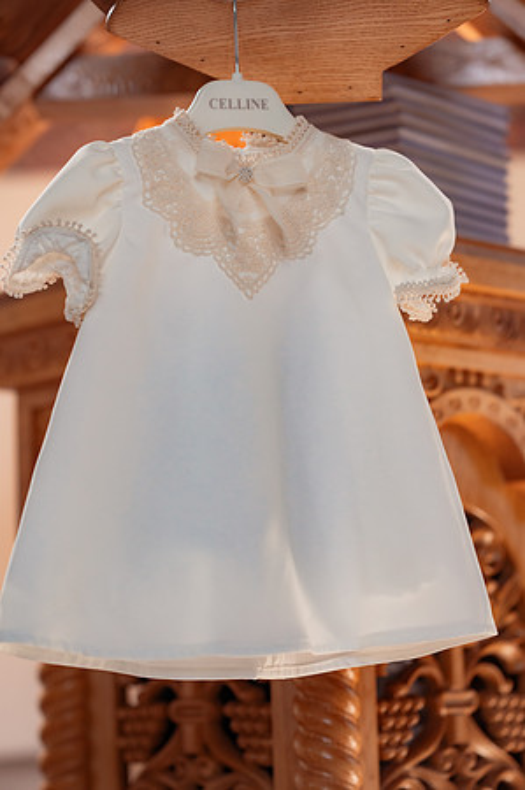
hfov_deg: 16.0
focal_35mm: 85
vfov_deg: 23.9
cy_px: 395
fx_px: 1864
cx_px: 262
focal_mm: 85
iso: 1600
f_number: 2.2
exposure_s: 1/200
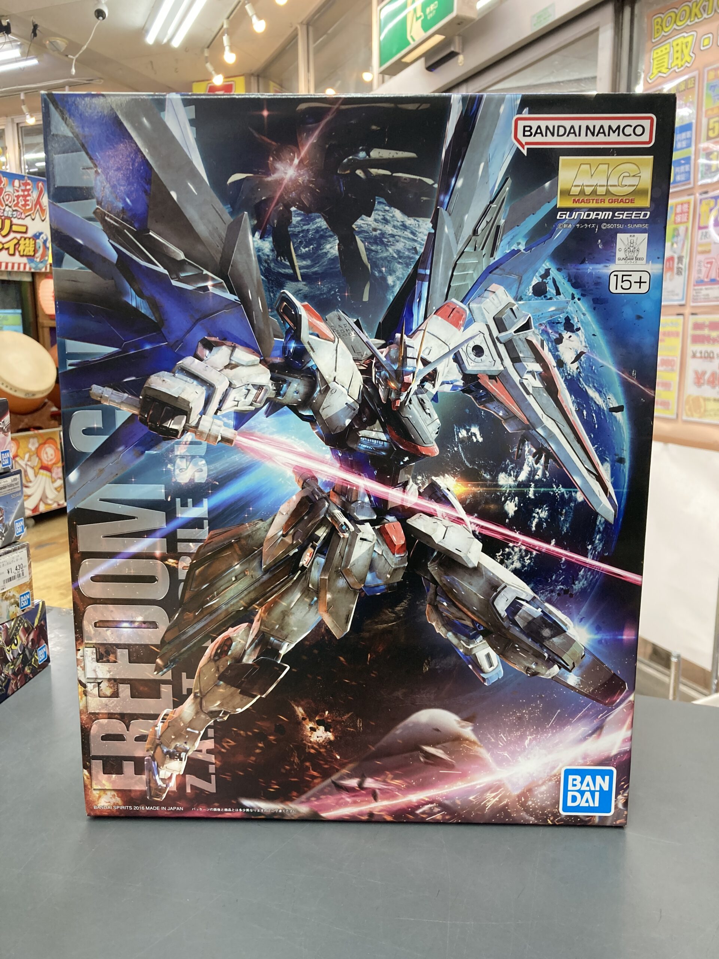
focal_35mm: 28
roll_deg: -0.1
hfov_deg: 49.7
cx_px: 360
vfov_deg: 63.4
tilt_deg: -9.5
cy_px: 480
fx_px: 775
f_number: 1.8
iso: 80
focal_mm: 3.99
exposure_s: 1/60
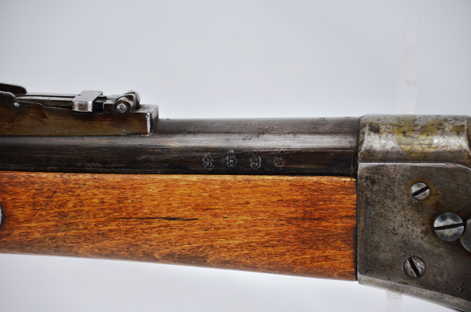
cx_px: 236
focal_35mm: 202
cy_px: 156
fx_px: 2644
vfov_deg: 6.8
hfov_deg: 10.2
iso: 720
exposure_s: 1/250
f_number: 5.6
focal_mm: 135
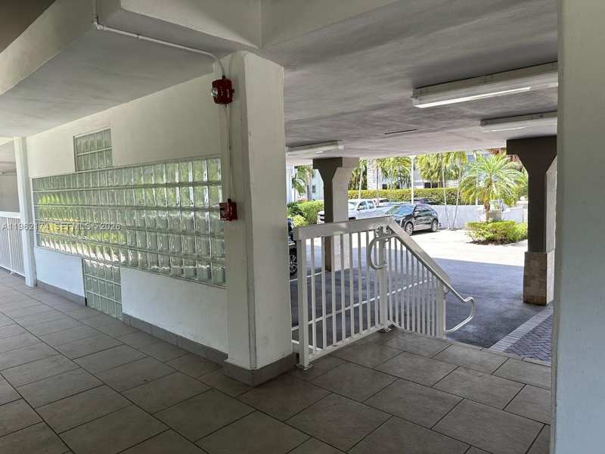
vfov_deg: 56.8
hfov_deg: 71.6
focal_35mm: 24
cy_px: 227
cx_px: 302
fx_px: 419
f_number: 1.78
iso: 80
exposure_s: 1/473
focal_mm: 6.86
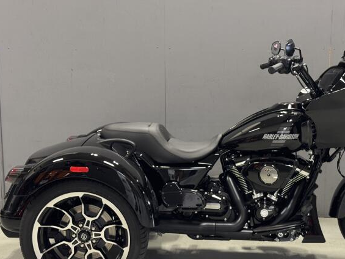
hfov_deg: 28.4
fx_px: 678
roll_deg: -1.4
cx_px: 228
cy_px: 159
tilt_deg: -9.8
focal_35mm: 68
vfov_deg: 21.6
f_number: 1.78
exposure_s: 1/40
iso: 200
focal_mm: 6.76
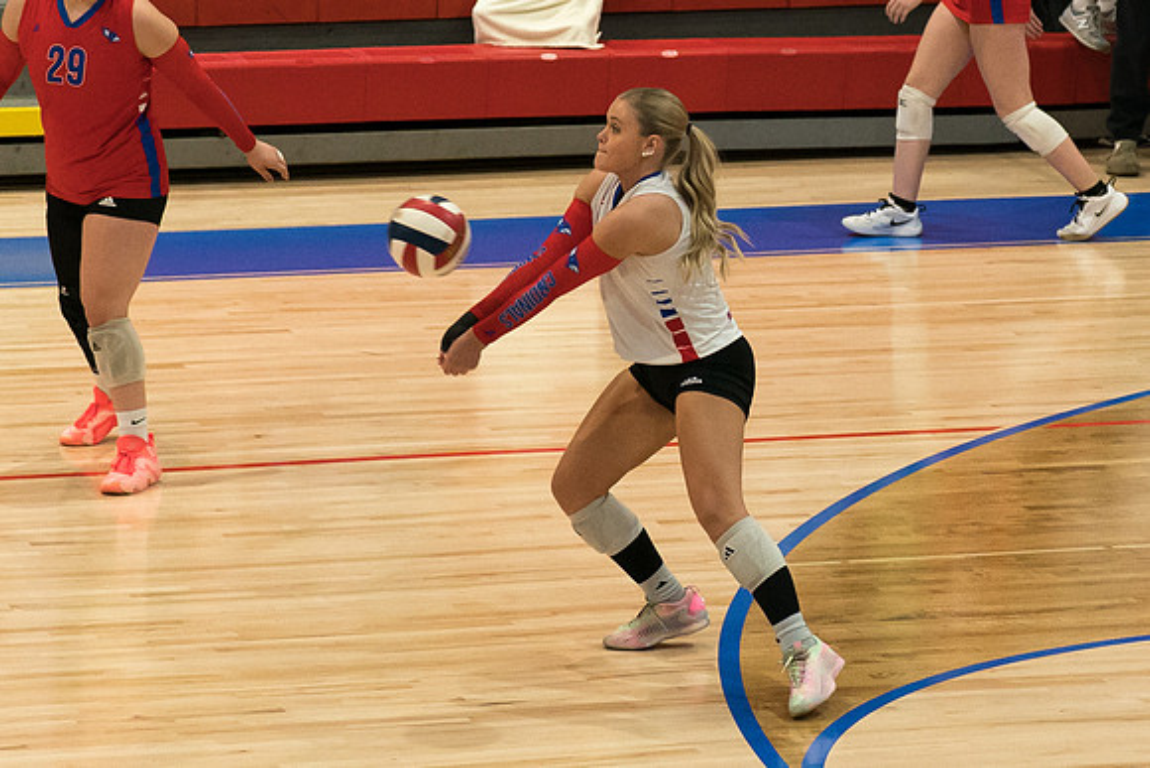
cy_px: 313
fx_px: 6891
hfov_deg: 9.5
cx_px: 641
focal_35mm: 216
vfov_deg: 6.4
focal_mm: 75
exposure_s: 1/1000
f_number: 2.8
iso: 3200
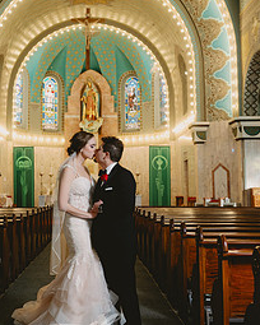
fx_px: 558
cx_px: 85
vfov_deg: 32.3
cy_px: 116
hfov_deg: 26.1
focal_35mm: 58
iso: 1000
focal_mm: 35
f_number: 4
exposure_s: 1/125
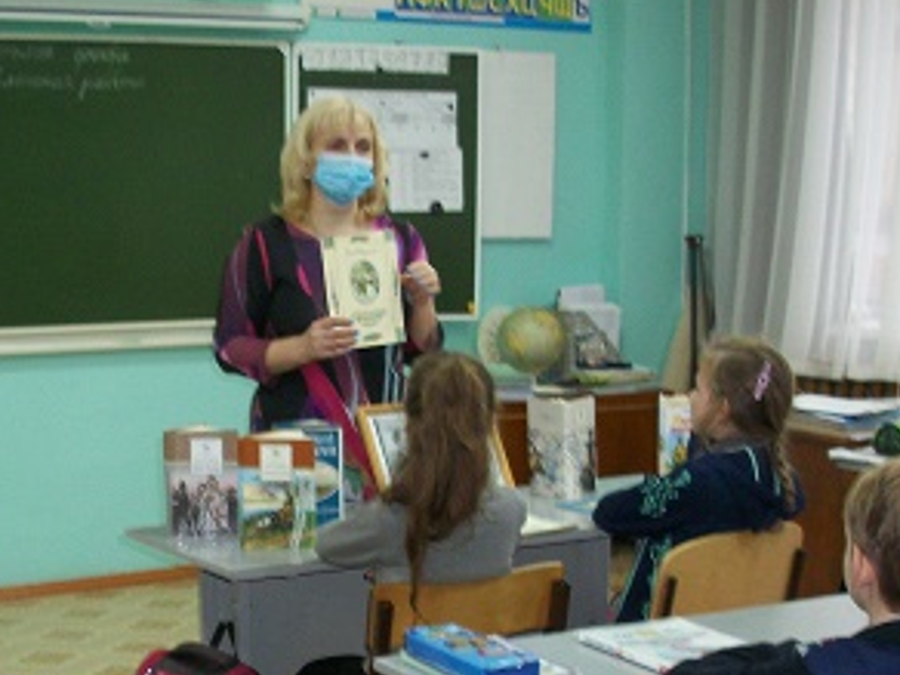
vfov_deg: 20.1
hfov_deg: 27.0
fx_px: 1872
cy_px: 604
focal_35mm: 72
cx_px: 348
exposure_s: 1/30
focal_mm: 6.3
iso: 160
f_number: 3.1
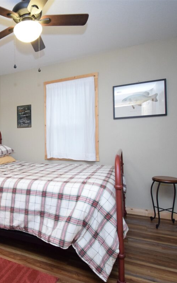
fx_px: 177
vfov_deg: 77.1
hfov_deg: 47.5
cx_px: 17
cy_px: 142
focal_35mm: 23
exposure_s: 1/60
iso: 2800
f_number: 4.5
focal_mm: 10
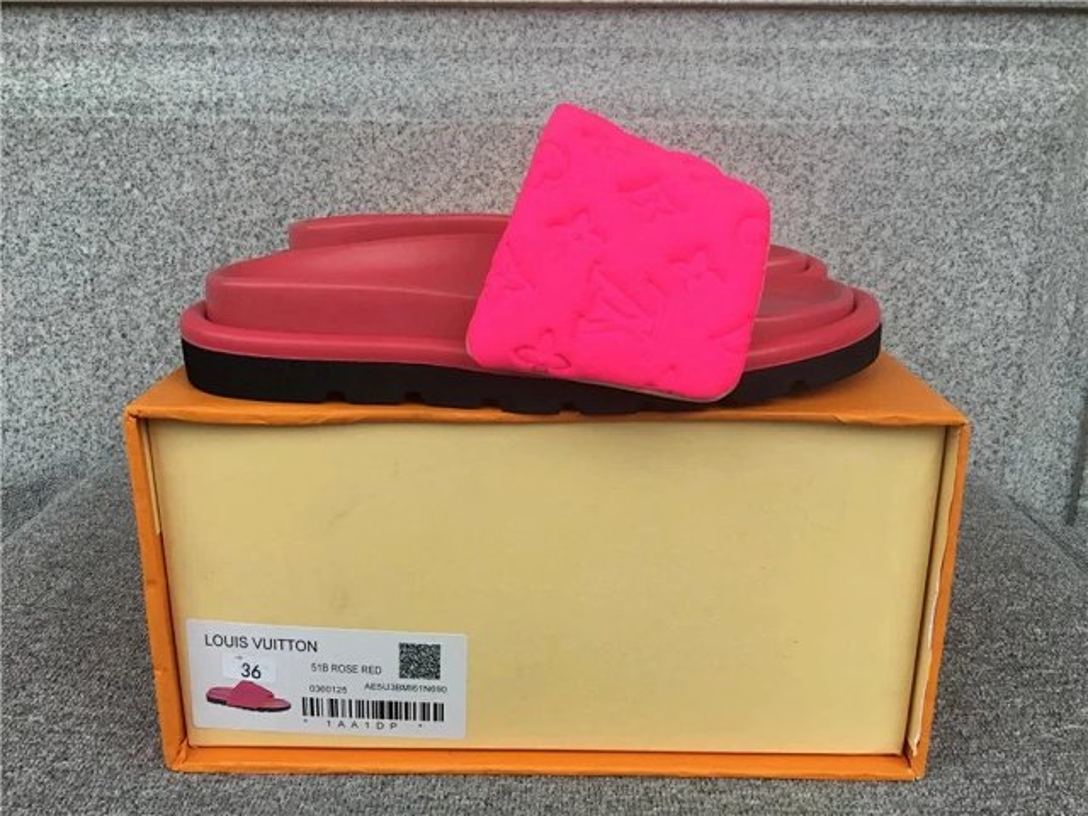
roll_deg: -0.1
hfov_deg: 58.4
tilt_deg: -16.5
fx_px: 974
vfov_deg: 45.4
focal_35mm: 31
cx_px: 544
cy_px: 408
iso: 25
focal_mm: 3.3
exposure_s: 1/119
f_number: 2.4
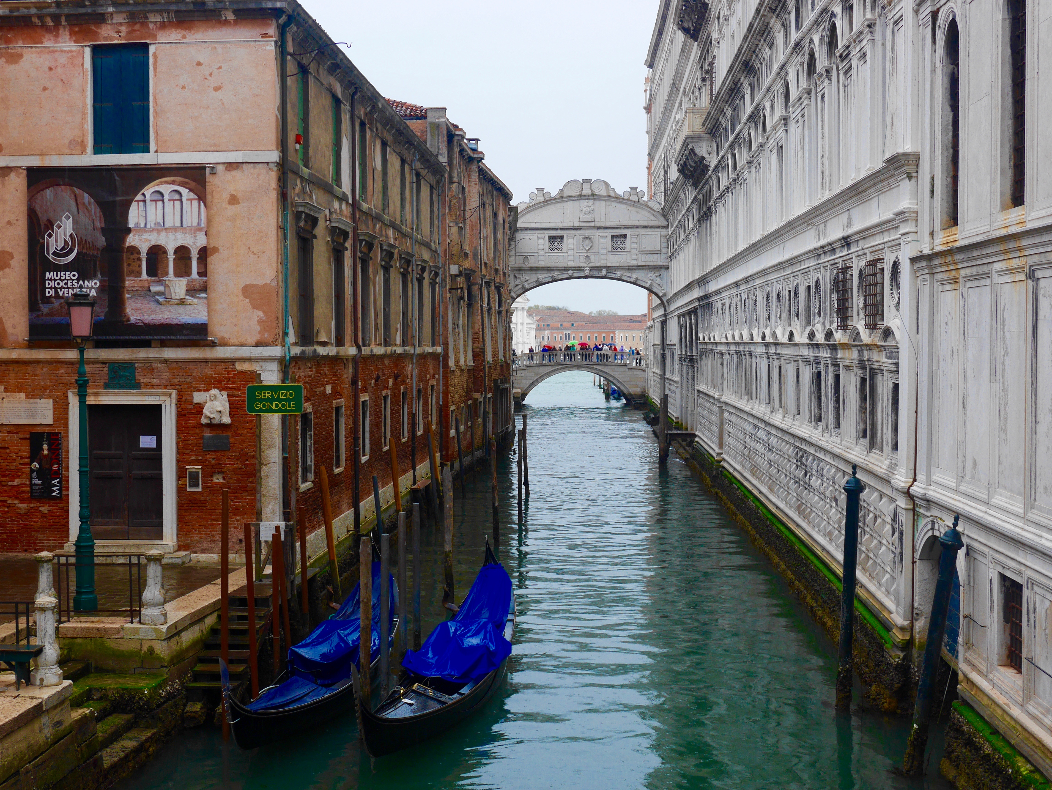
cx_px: 526
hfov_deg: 38.2
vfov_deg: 29.1
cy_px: 395
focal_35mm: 50
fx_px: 1520
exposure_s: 1/200
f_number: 8
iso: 200
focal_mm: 25
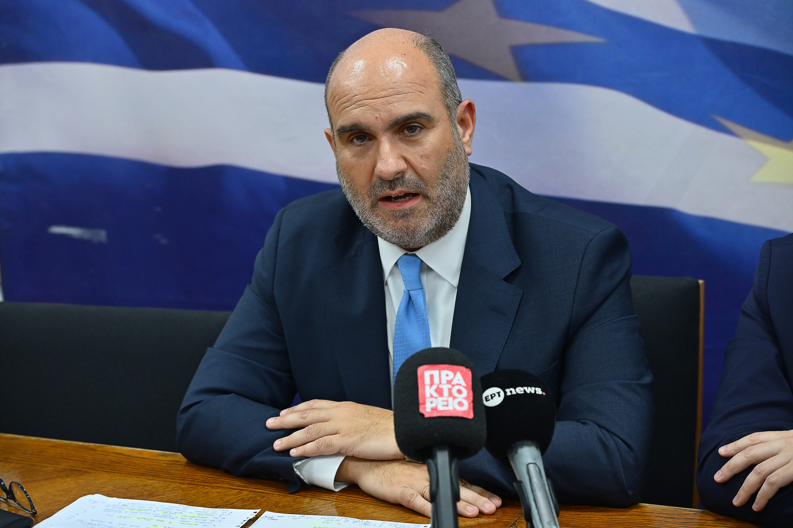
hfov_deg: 28.5
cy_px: 264
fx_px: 1564
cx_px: 396
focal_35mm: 71
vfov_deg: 19.2
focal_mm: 71
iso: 1600
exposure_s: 1/250
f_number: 4.5
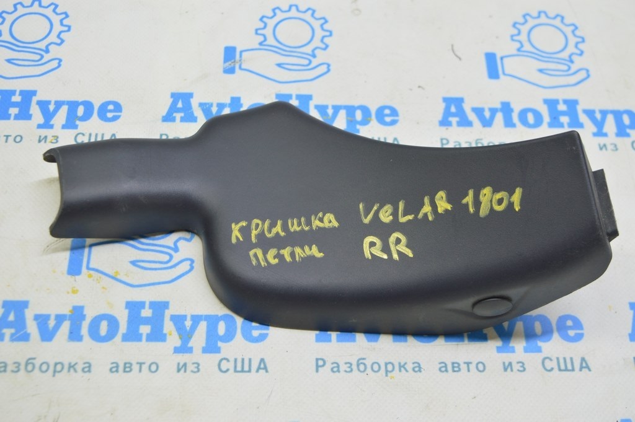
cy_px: 211
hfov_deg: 41.1
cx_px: 318
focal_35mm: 48
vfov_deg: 28.0
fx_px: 846
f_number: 5.6
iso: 400
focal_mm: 32
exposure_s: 1/20
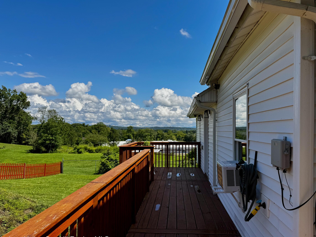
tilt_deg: +1.5
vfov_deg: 53.1
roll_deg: +0.1
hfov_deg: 67.2
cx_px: 168
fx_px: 237
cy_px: 123
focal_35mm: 26
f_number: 1.78
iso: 80
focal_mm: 6.76
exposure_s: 1/5814
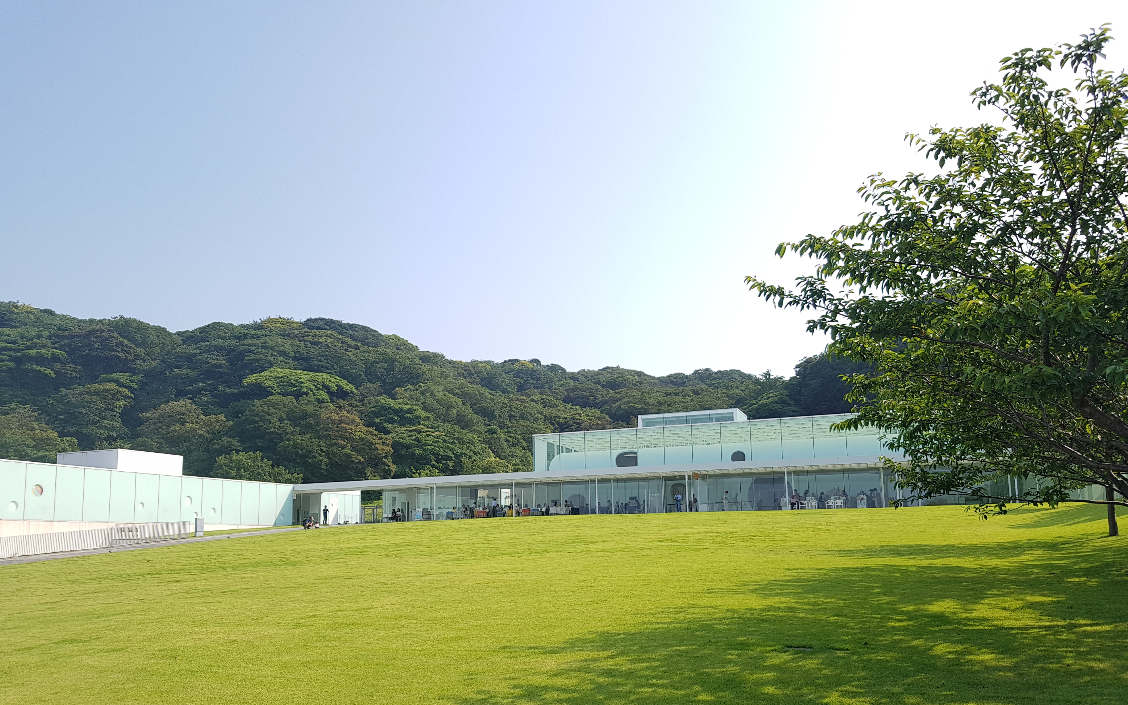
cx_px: 558
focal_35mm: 28
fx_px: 861
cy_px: 427
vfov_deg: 44.3
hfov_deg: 66.5
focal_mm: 4.2
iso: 50
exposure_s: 1/2160
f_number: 1.7
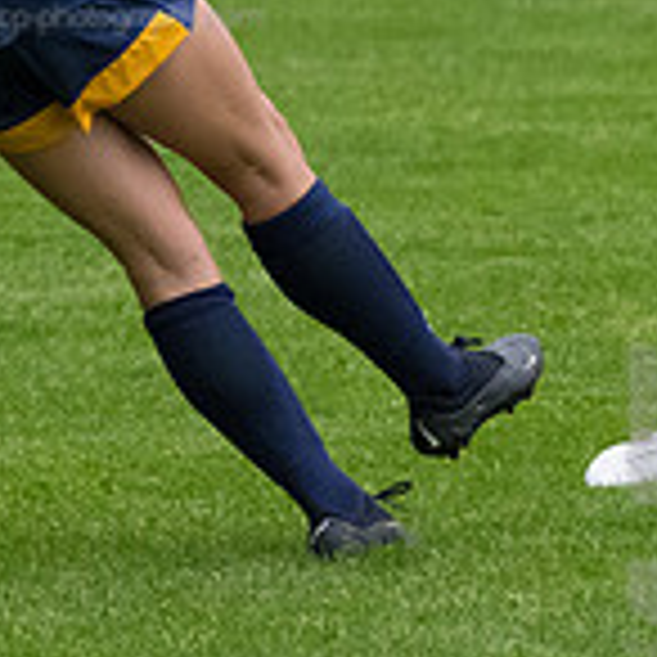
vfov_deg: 1.6
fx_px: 22826
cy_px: -126
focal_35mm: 1063
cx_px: 126
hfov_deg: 1.6
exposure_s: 1/1600
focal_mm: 210
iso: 4000
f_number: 5.6
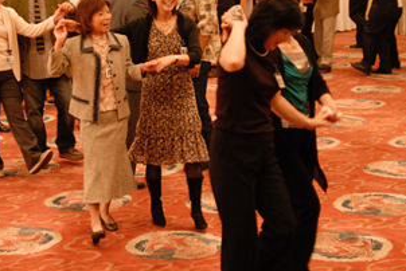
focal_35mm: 89
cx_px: 190
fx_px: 1005
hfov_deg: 22.8
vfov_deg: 15.4
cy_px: 87
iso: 800
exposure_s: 1/80
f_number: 2
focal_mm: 28
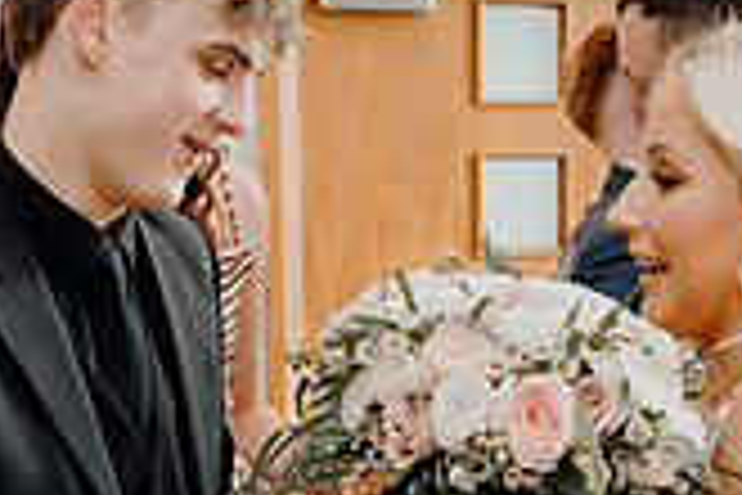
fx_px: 1814
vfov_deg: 15.0
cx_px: 351
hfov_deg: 23.1
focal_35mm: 88
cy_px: 587
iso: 2500
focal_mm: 25
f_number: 3.5
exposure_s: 1/200
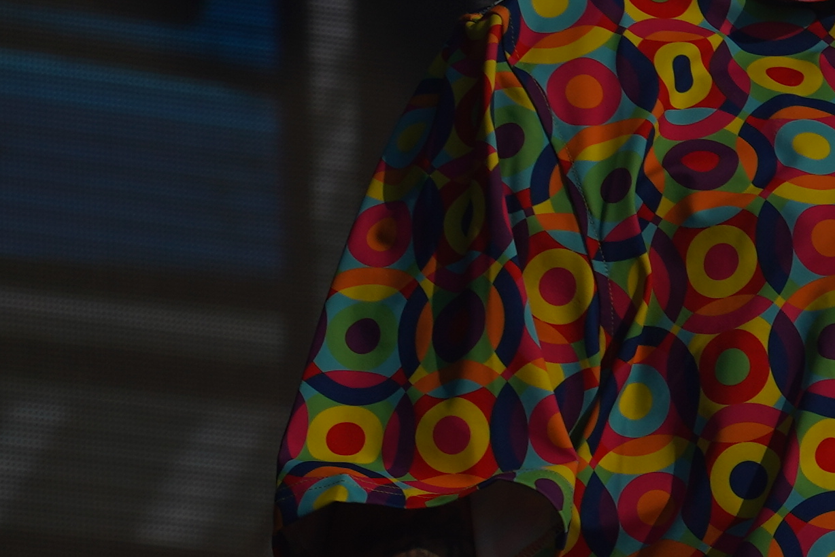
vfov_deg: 2.7
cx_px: 1502
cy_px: 611
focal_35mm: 513
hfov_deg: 4.0
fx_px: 11899
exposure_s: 1/1600
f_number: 8
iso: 100
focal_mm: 105
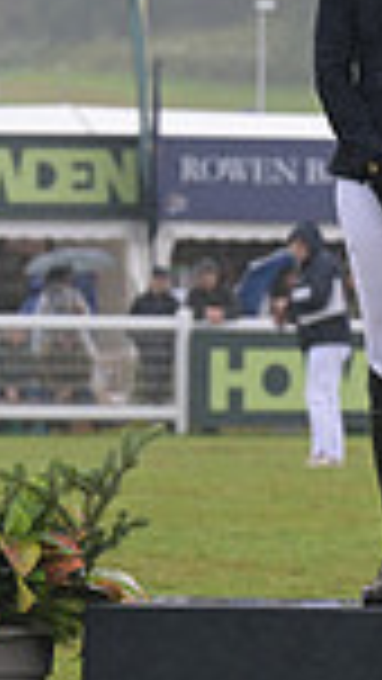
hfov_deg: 2.7
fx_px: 7991
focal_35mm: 444
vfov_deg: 4.9
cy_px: 223
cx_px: 1101
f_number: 5
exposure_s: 1/1000
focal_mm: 110
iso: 1100
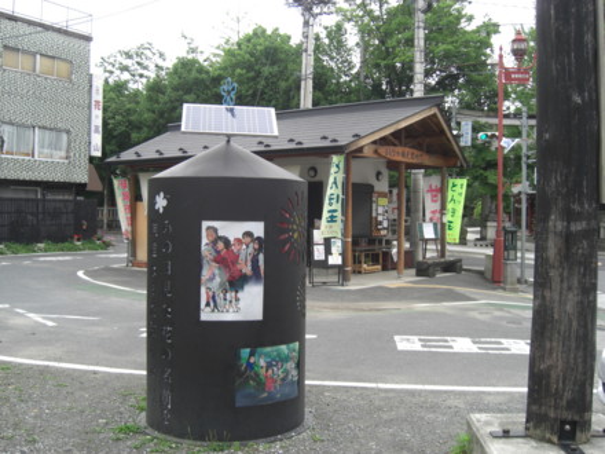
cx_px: 302
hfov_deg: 49.0
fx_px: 664
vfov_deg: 37.7
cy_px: 227
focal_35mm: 38
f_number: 2.8
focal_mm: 7.9
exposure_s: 1/200
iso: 80
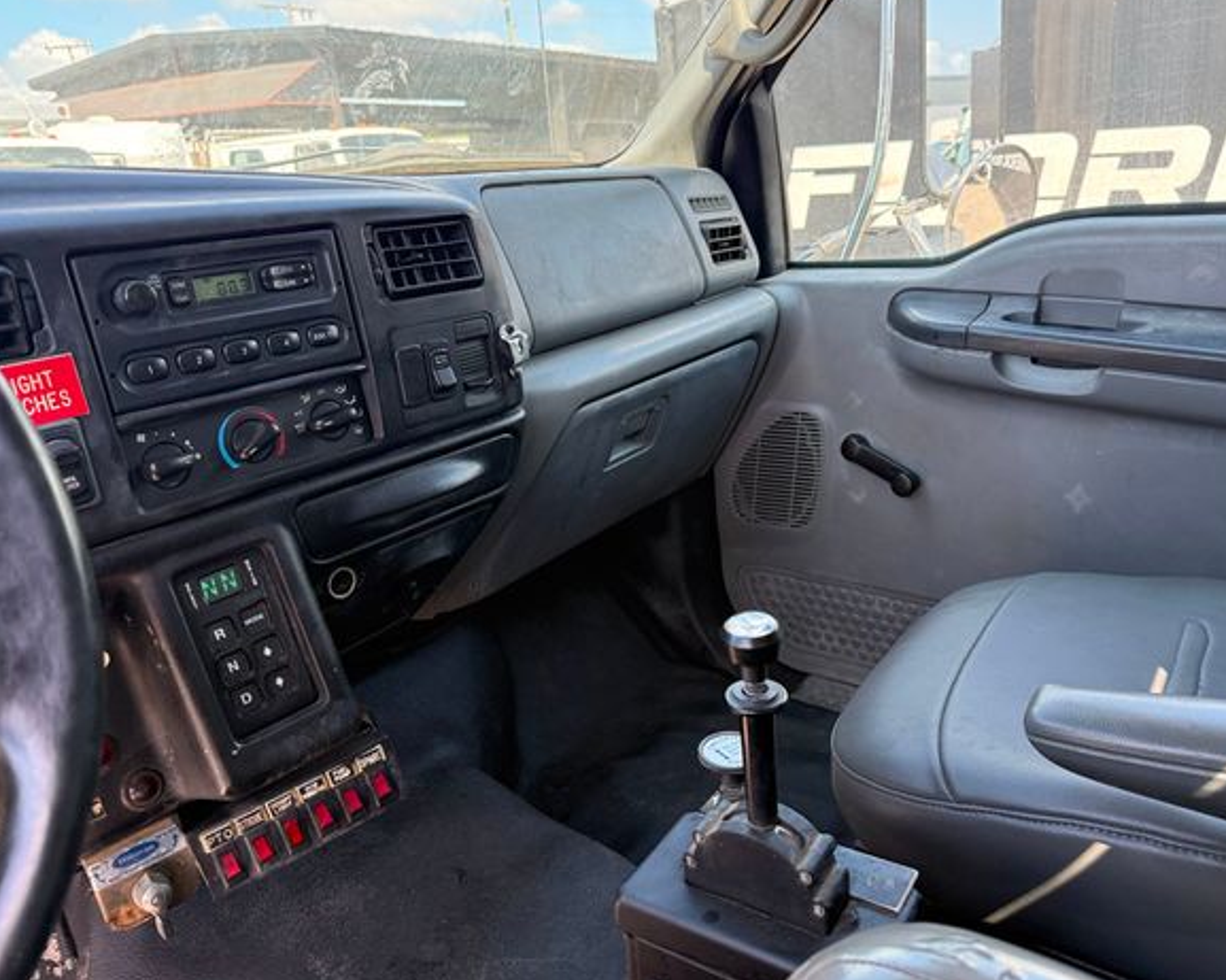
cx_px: 671
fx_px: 943
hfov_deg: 65.9
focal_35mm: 26
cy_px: 480
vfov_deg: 54.9
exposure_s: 1/248
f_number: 1.78
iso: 100
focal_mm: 6.76
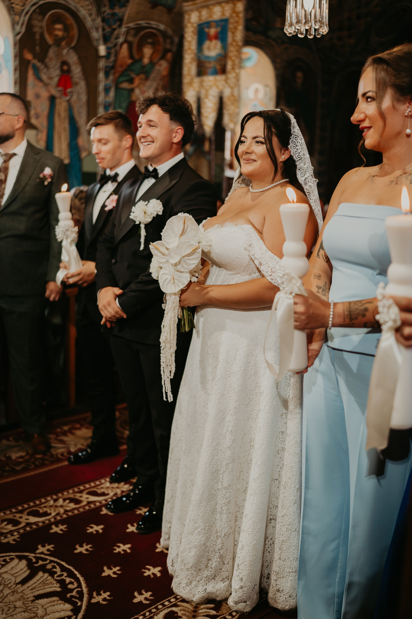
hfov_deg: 37.9
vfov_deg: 54.4
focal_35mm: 35
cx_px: 206
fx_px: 601
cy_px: 310
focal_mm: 35
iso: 500
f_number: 1.4
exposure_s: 1/400
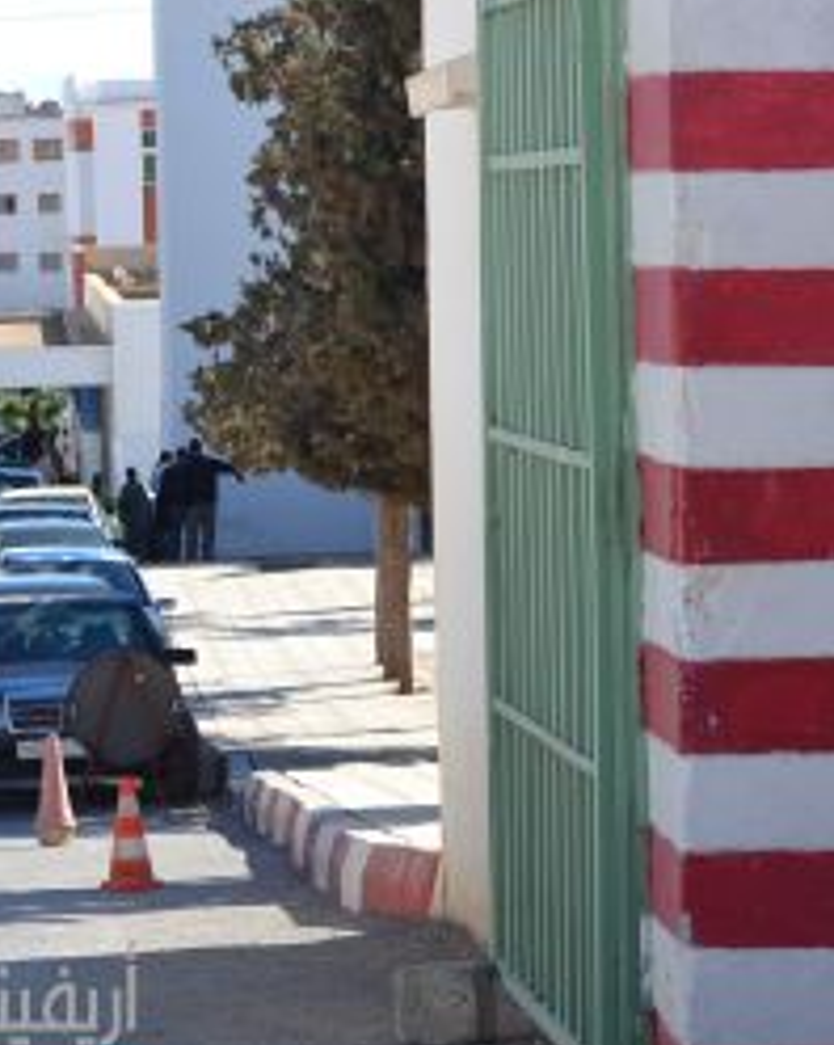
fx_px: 4943
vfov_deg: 12.1
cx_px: -173
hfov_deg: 9.5
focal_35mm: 160
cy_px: 489
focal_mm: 44
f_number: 8
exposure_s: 1/250
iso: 100
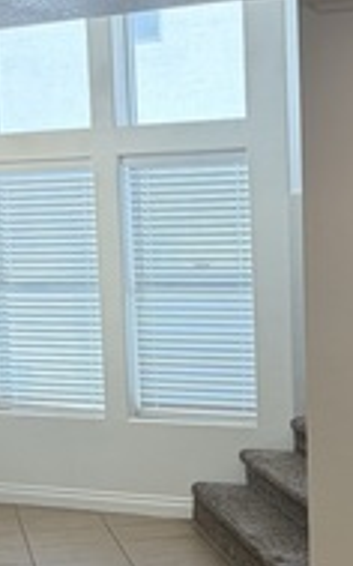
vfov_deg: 21.1
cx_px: 359
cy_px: 469
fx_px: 1494
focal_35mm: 97
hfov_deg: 13.3
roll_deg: +0.0
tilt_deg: -10.0
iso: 125
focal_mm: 5.96
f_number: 1.6
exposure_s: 1/120
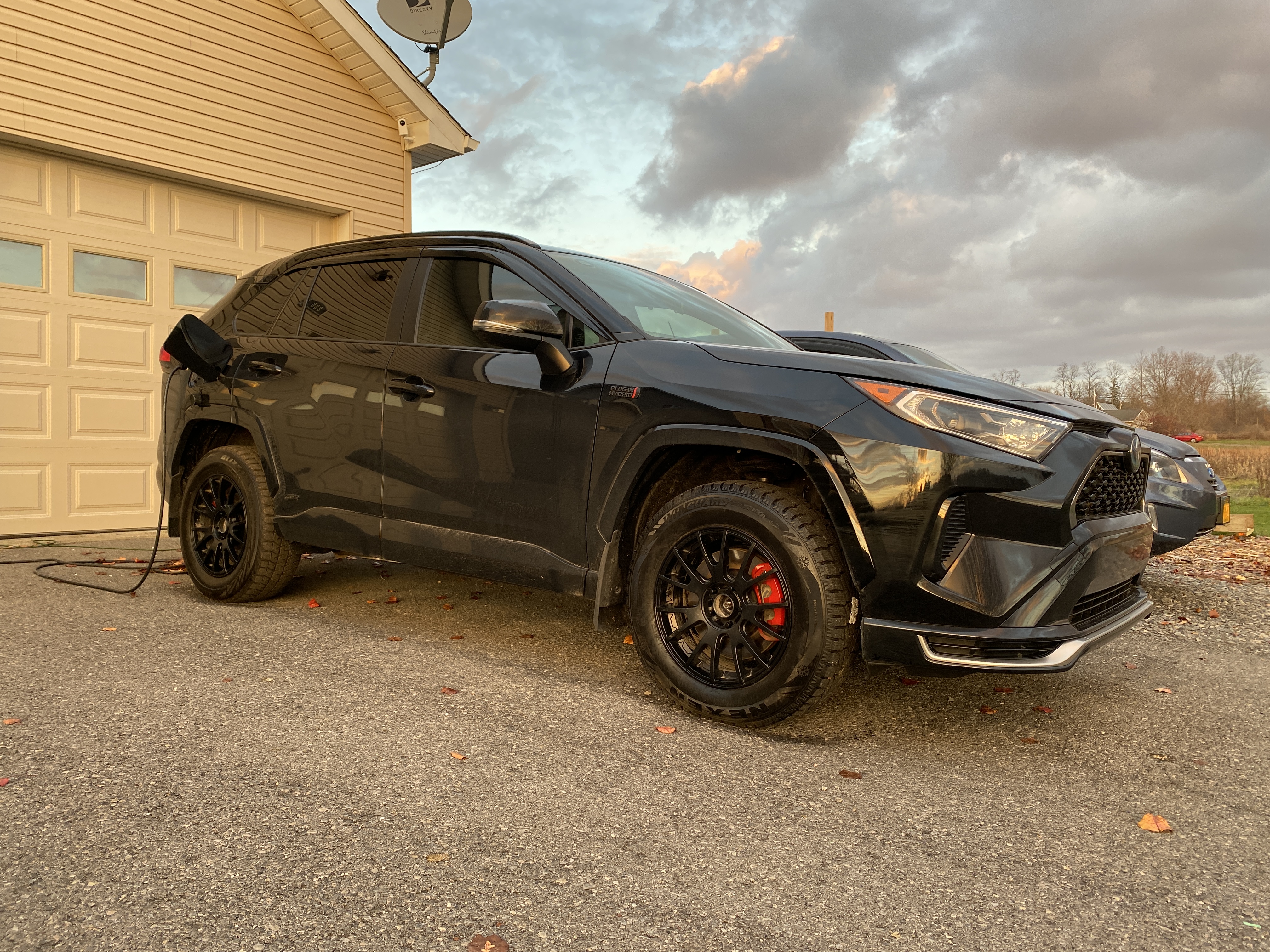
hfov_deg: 67.3
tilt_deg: -0.6
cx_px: 635
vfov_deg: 53.1
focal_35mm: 26
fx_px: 954
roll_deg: -0.4
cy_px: 476
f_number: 1.8
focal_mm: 4.25
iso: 64
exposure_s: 1/121
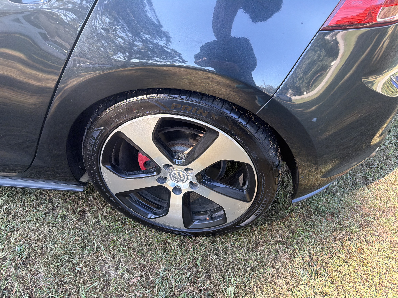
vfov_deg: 56.8
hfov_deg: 71.6
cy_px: 149
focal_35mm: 24
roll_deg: +0.7
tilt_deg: -38.6
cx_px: 199
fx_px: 276
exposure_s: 1/702
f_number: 1.78
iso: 320
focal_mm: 6.76
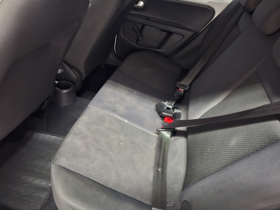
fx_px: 186
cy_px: 105
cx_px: 140
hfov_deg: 73.9
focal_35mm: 23
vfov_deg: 58.9
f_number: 1.8
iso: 1250
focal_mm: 5.54
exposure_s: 1/17
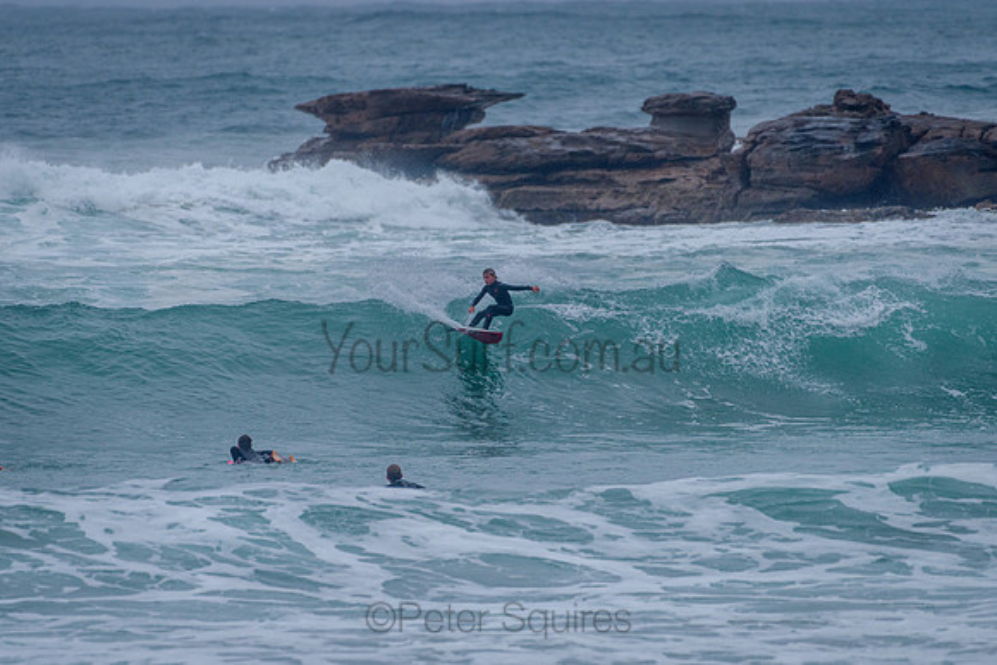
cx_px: 498
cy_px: 332
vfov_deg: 2.2
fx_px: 16967
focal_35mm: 613
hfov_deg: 3.4
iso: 500
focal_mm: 500
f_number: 5.6
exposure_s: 1/2000
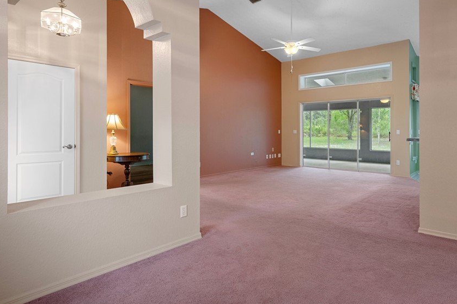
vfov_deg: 57.1
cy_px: 137
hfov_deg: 77.7
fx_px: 279
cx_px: 273
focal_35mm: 22
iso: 320
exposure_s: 1.3
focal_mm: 17
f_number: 9
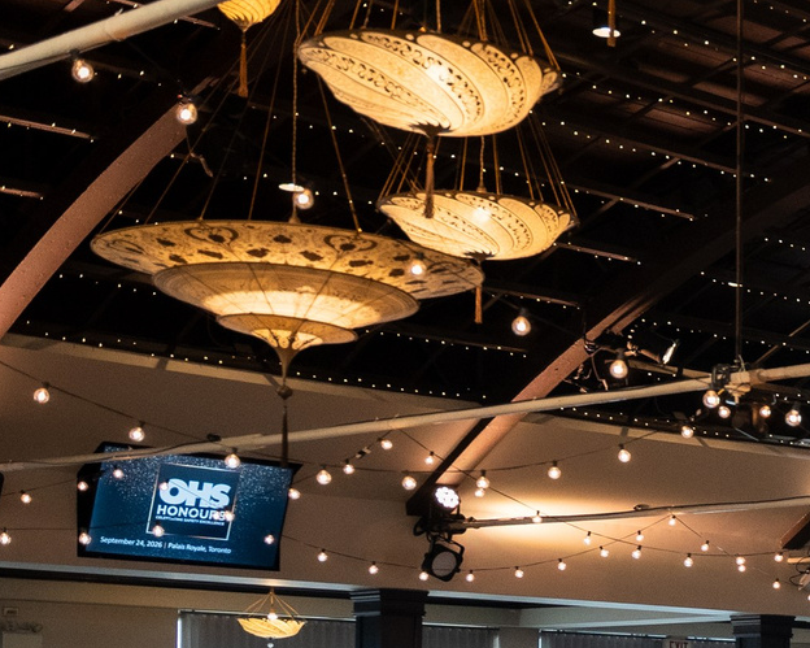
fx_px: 2301
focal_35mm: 96
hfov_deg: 16.5
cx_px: 1488
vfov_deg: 15.6
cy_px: 714
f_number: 2.8
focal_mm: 24
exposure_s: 1/200
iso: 1250
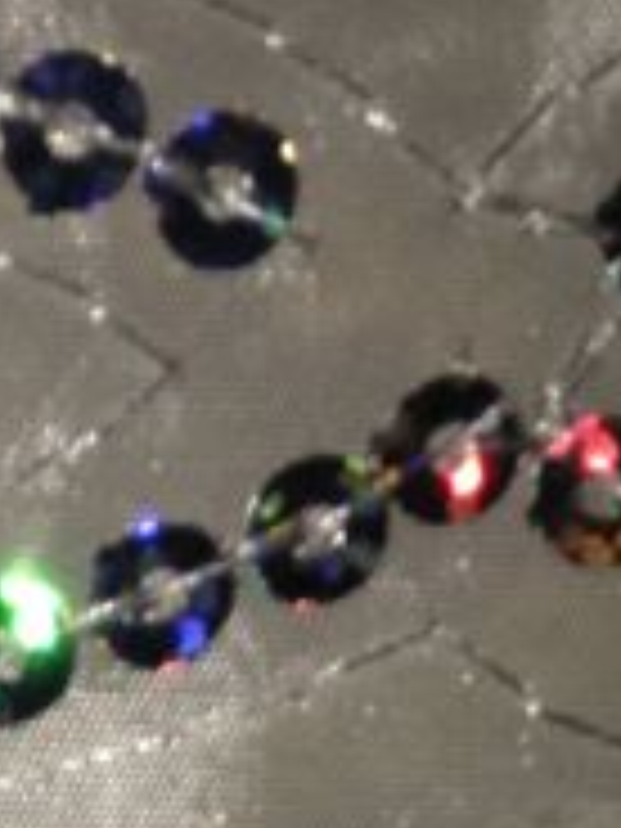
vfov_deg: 10.9
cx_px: -536
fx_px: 3995
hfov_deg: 8.5
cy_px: 1618
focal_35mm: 167
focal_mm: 4.13
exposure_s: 1/341
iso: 50
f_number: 2.4
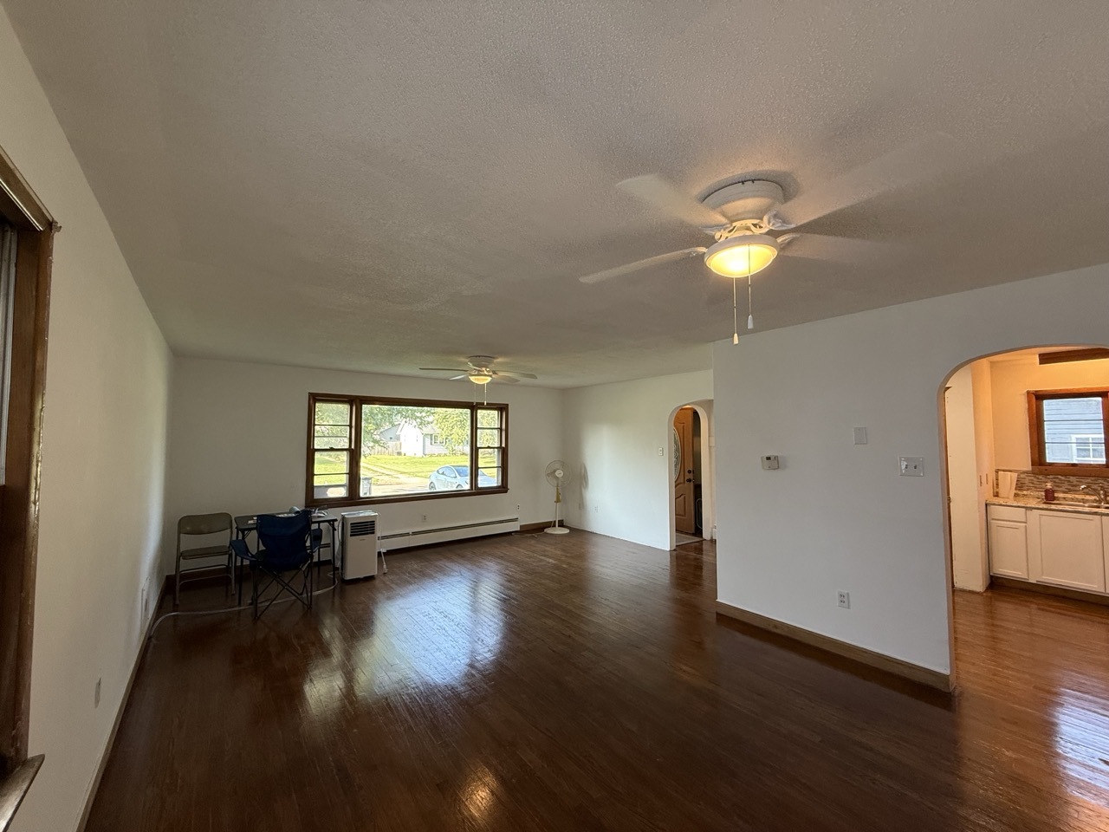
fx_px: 449
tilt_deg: +3.4
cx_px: 554
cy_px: 416
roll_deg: -0.1
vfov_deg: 85.7
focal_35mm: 14
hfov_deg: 102.1
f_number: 2.2
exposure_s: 1/123
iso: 200
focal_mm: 2.22
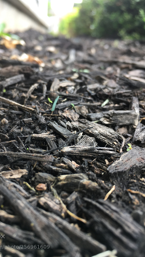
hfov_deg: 36.6
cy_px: 129
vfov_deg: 61.0
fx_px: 219
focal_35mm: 32
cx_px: 62
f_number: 2.2
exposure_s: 1/60
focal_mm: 4.15
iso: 32
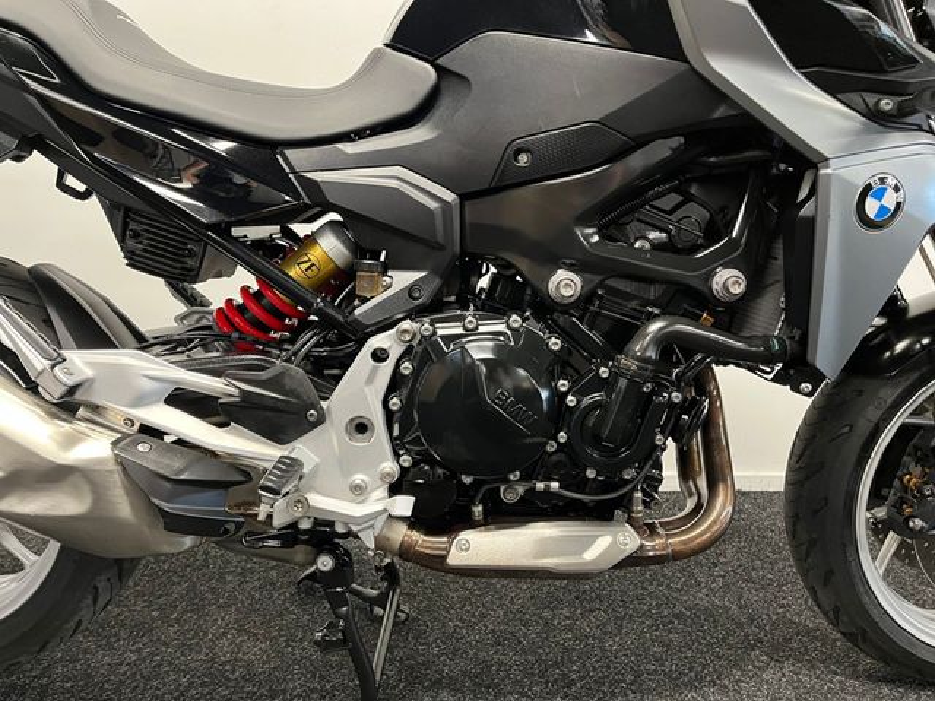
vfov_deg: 53.1
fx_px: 702
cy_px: 350
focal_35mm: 26
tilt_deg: -10.3
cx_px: 468
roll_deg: -0.5
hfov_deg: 67.3
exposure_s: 1/33
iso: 400
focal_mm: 5.1
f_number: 1.6
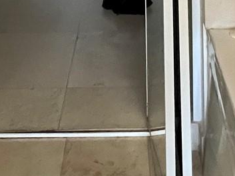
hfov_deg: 32.7
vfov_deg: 16.8
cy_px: -197
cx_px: 126
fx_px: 400
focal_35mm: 59
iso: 640
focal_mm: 1.57
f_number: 1.8
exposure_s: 1/60
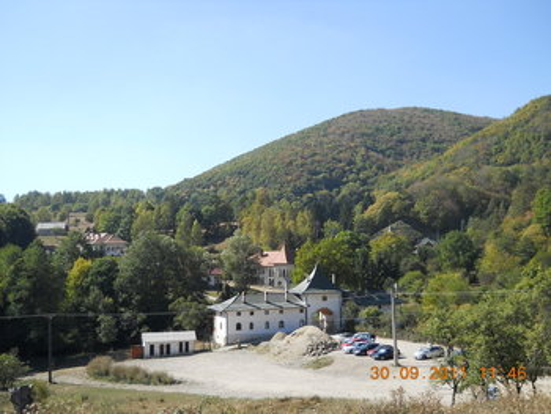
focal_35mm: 41
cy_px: 207
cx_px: 276
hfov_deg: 45.7
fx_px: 653
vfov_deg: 35.2
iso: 80
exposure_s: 1/200
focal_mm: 6.72
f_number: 5.5
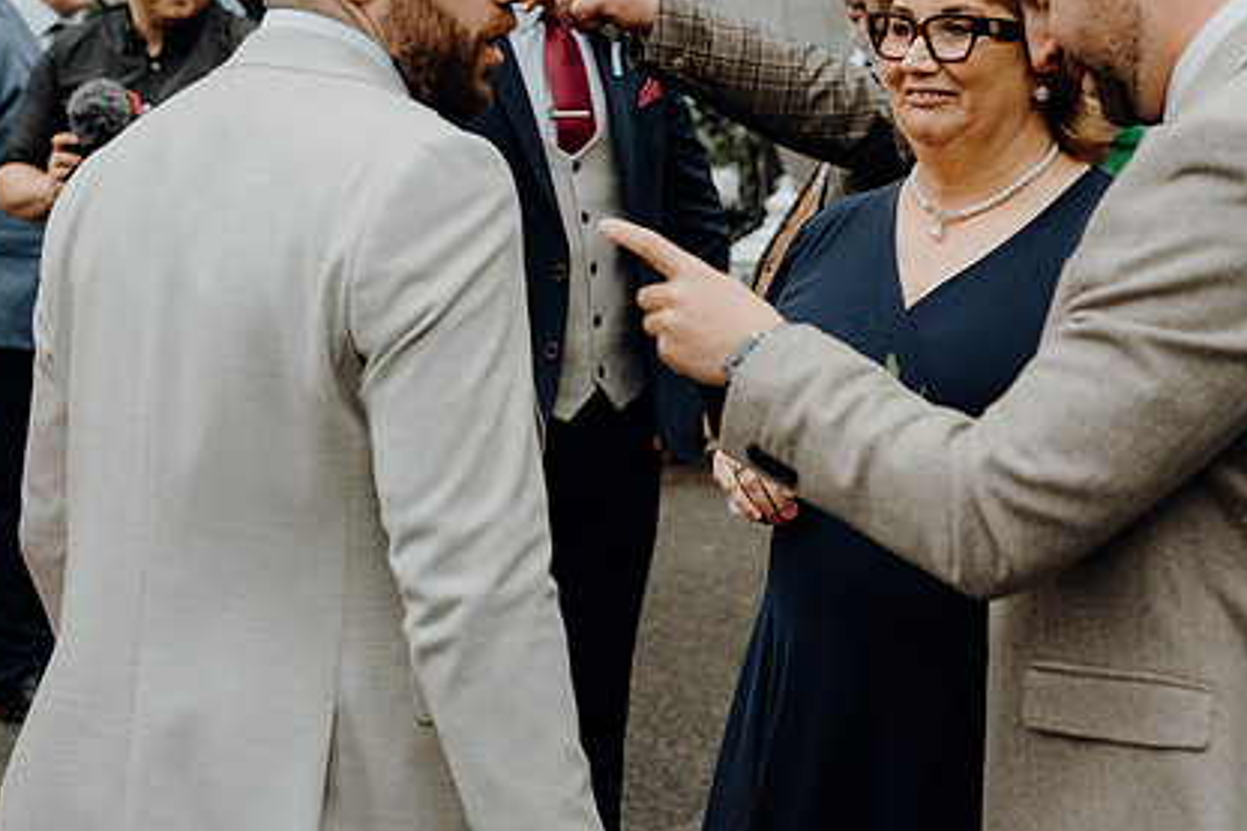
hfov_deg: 30.0
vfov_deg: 20.3
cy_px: 310
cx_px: 731
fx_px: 2320
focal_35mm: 67
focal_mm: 48
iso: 200
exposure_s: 1/250
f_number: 3.5
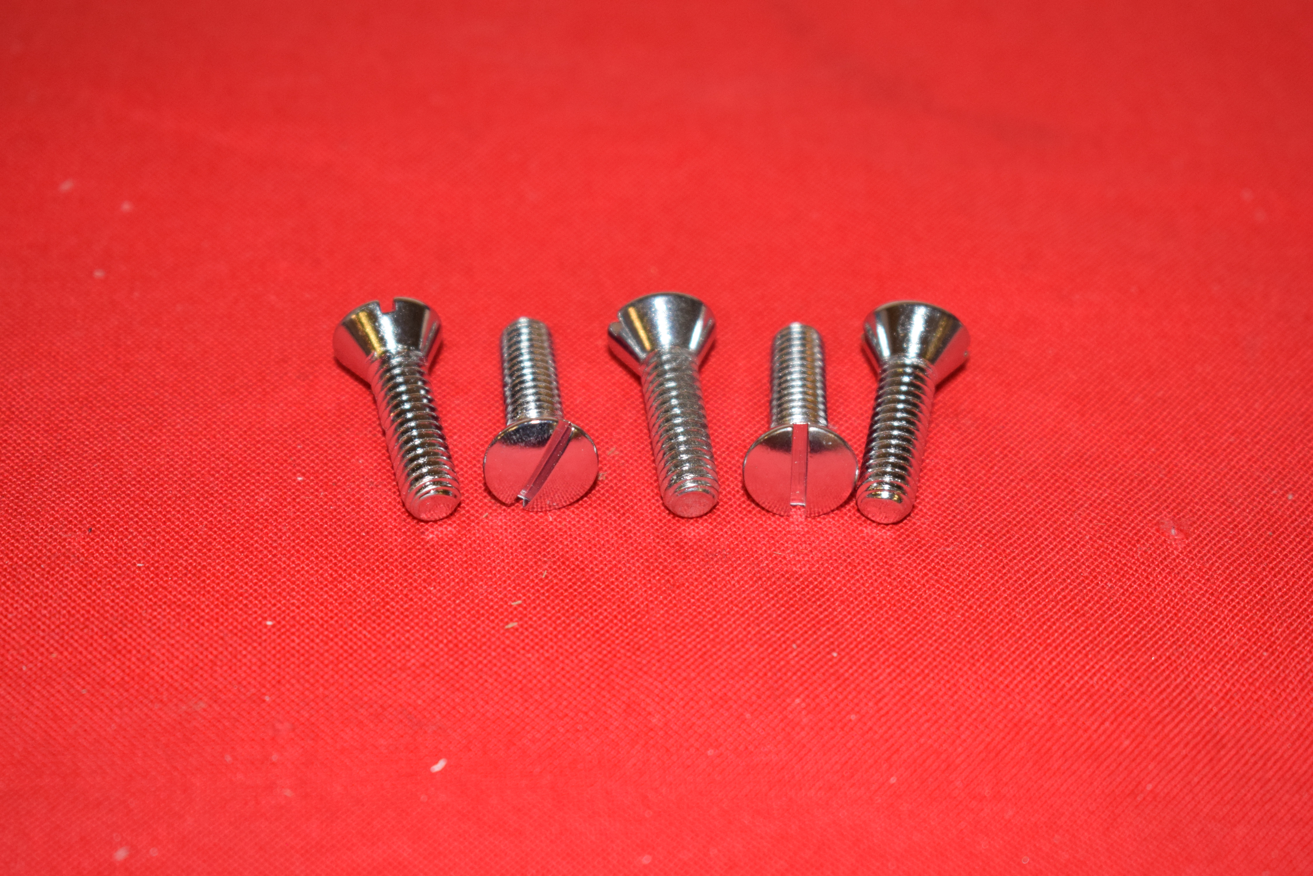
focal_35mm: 82
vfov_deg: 16.6
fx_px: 3010
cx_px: 656
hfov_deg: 24.6
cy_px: 438
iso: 1250
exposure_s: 1/200
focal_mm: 55
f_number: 5.6
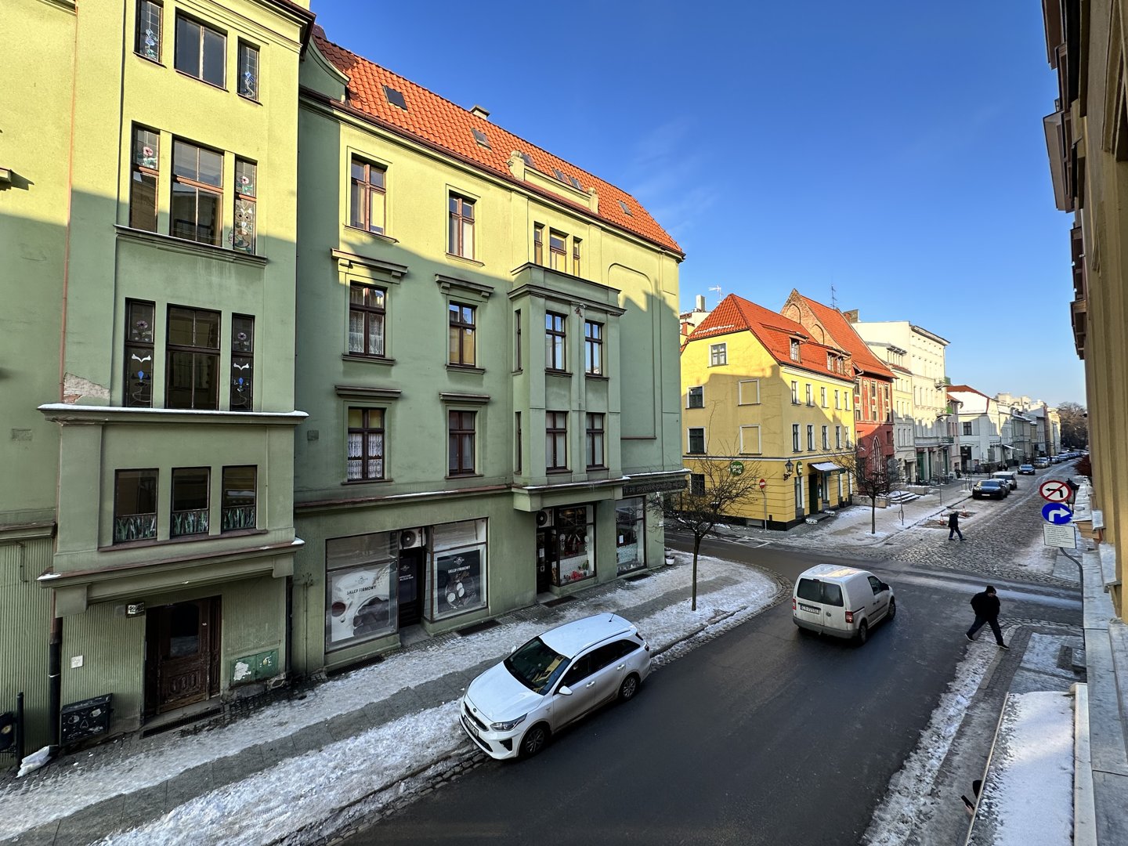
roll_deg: +1.6
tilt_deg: +1.7
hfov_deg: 102.1
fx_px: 456
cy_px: 423
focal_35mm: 14
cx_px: 564
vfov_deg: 85.7
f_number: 2.2
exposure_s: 1/435
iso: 40
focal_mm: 2.22
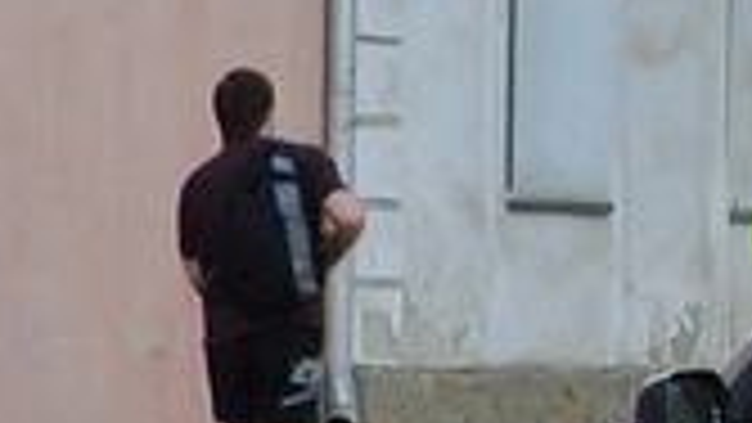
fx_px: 8416
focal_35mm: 422
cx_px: -1157
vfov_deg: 2.8
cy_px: 1377
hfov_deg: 5.0
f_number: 5
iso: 140
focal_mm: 21.1
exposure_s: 1/60
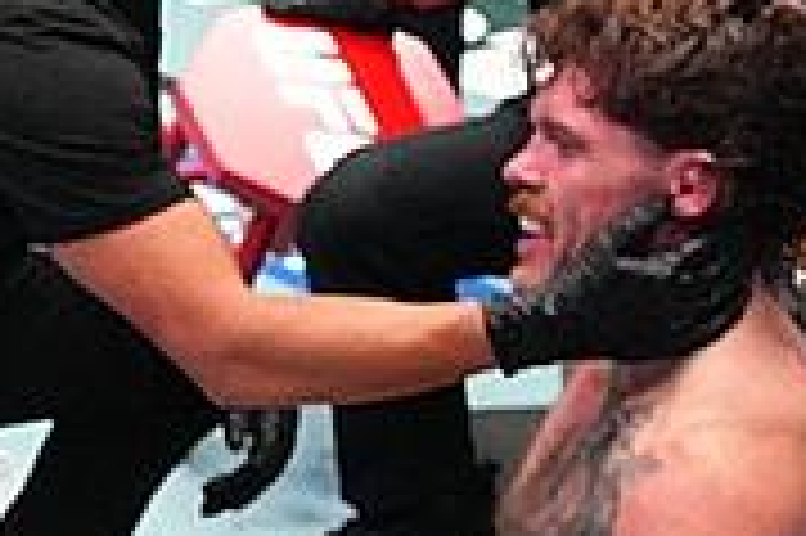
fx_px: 2997
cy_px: 86
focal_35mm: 134
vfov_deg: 10.2
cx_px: -932
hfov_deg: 12.8
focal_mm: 24
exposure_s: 1/1000
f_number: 2.8
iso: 6400
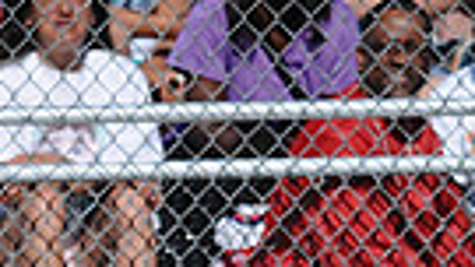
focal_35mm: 1570
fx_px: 19778
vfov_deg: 0.8
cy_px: 657
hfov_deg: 1.4
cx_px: 150
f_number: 4
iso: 200
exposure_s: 1/2500
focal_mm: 300
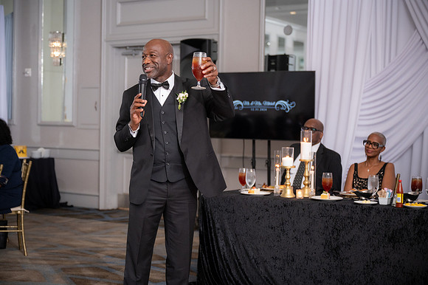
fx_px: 701
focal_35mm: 59
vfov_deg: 23.0
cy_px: 142
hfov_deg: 34.0
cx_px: 214
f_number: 2.8
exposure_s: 1/250
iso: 2500
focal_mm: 59
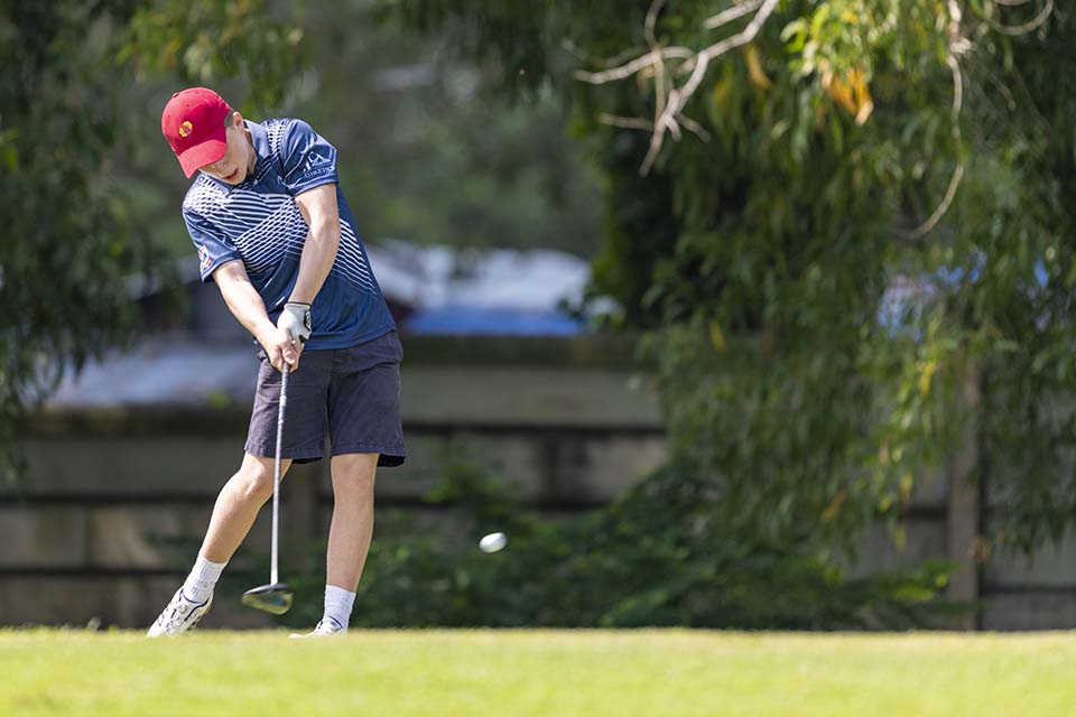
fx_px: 11955
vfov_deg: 3.4
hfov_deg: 5.2
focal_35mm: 400
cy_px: 358
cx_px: 538
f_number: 3.2
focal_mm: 400
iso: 280
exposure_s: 1/2500
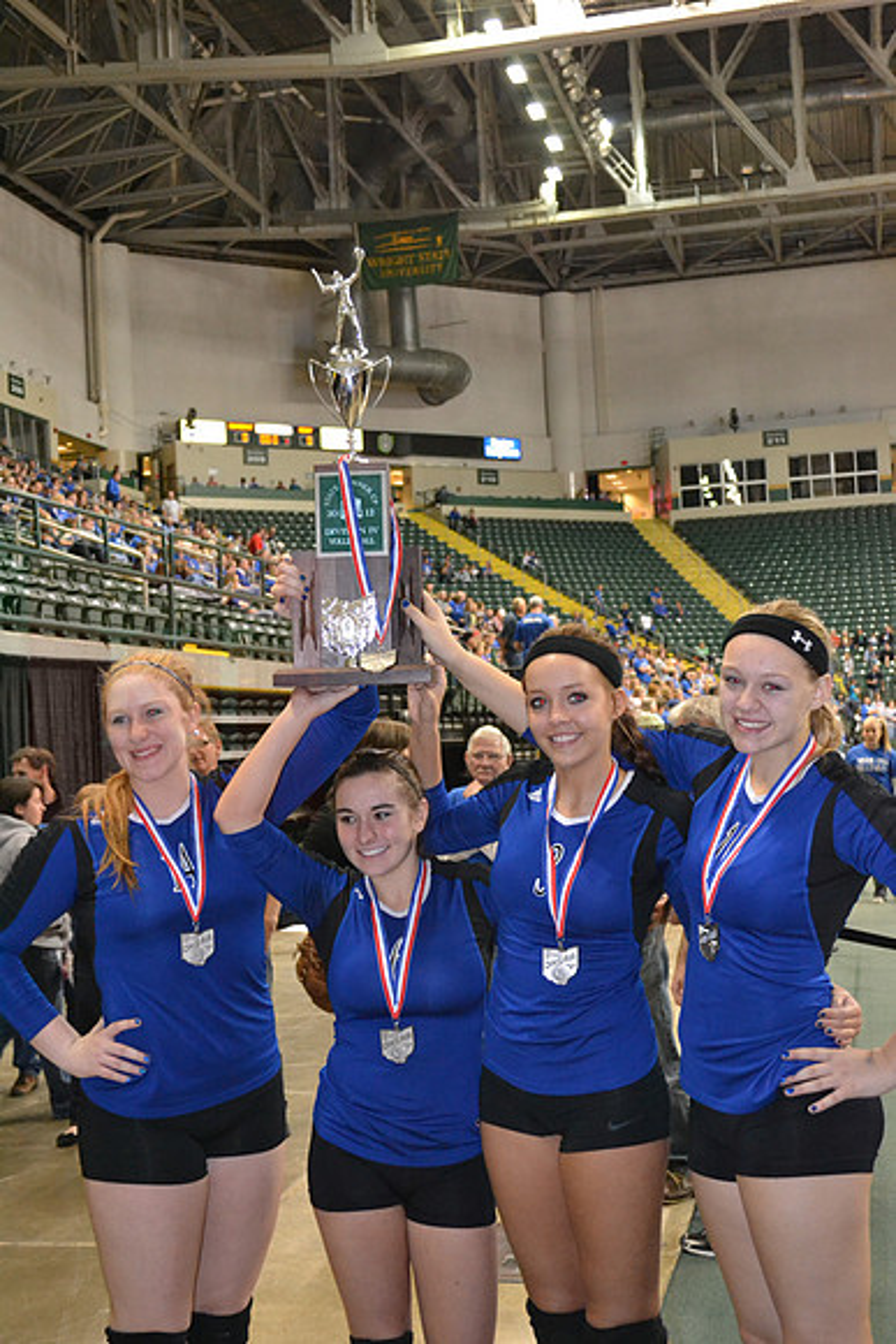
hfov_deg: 29.9
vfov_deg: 43.6
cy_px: 672
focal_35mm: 45
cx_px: 448
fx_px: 1679
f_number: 4.5
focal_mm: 30
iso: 3200
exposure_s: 1/60
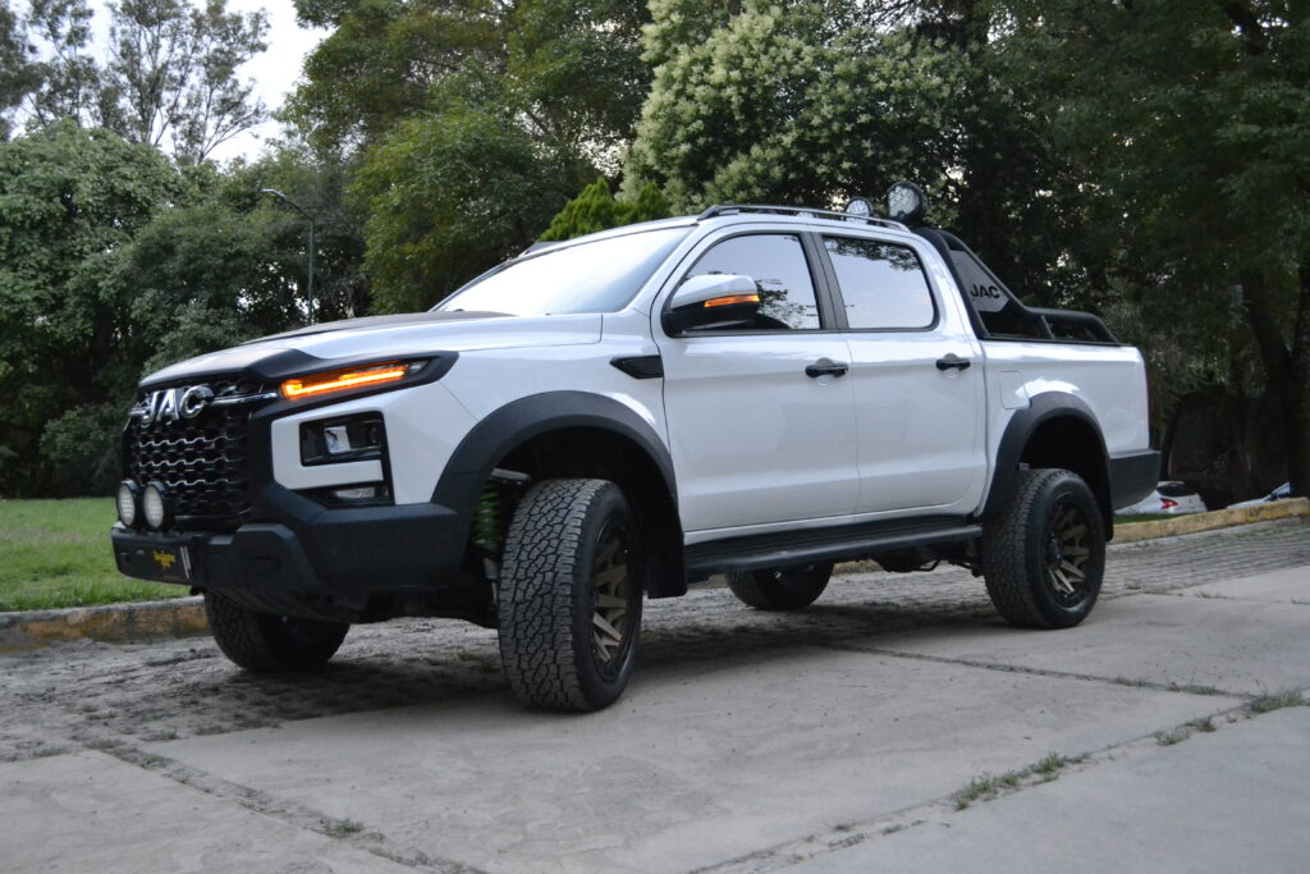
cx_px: 655
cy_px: 437
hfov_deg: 53.1
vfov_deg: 36.9
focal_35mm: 36
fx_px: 1310
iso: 3200
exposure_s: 1/400
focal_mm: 24
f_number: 4
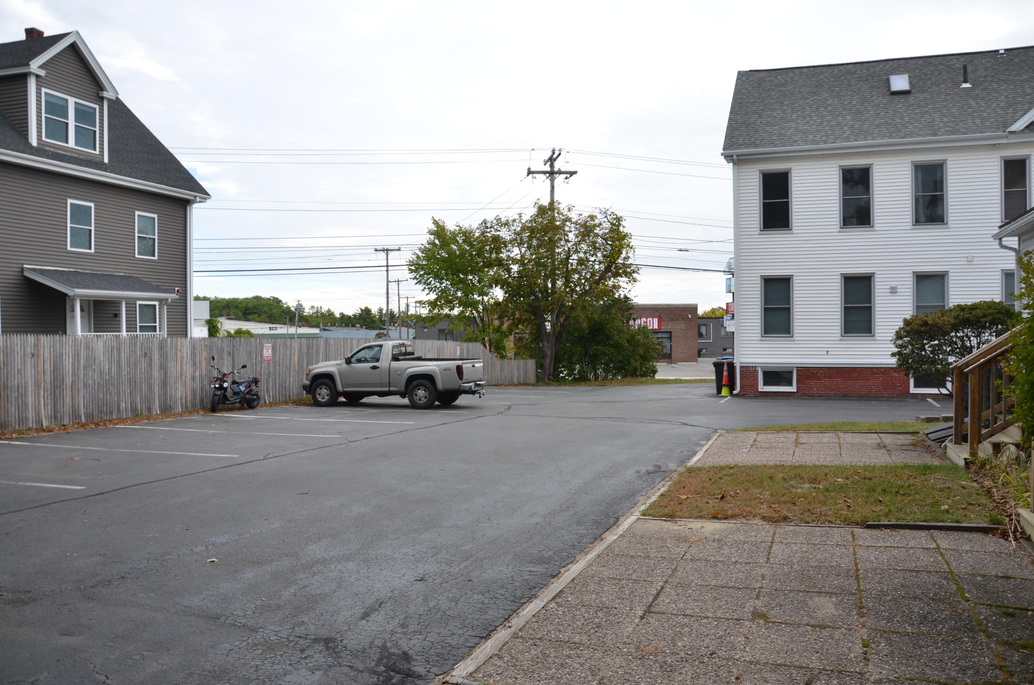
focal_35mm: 27
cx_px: 517
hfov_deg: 67.5
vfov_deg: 47.7
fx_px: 774
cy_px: 342
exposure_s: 1/160
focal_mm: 18
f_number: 6.3
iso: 100
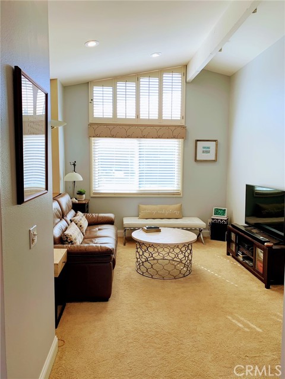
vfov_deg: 67.3
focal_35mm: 26
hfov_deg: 53.1
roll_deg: -0.5
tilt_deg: -4.2
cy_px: 190
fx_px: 285
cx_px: 142
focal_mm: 4.25
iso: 32
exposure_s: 1/120
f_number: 1.8
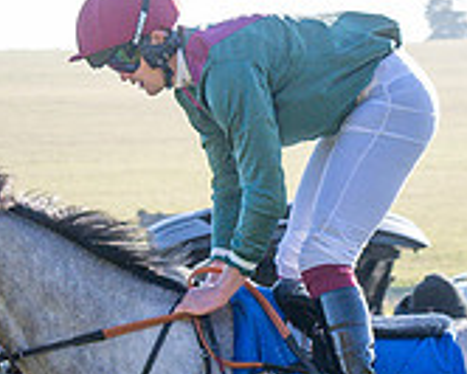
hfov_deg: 6.2
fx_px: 4177
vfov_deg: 5.1
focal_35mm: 302
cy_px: 619
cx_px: 887
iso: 640
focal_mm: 39
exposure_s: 1/1000
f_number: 4
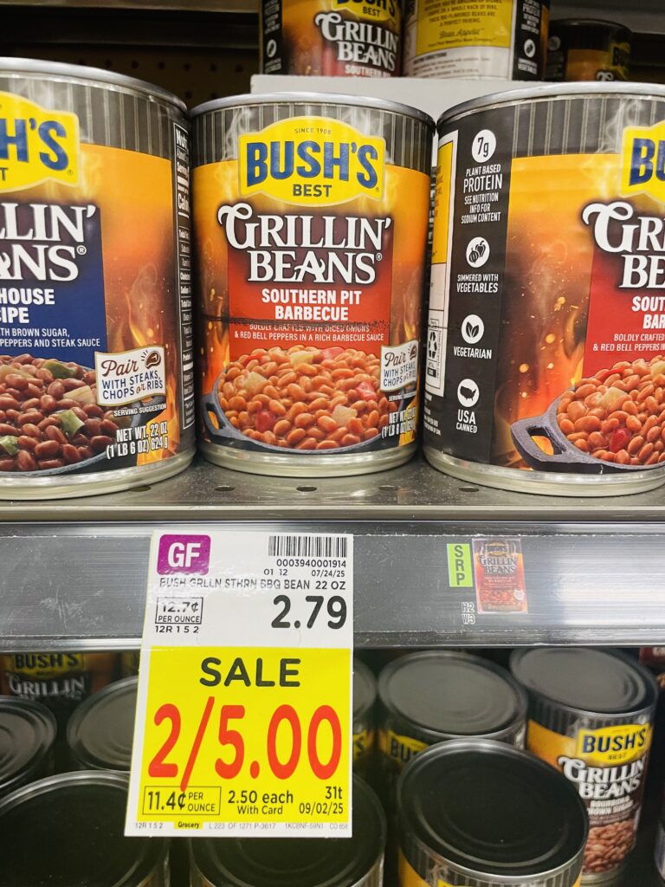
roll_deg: -1.6
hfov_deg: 53.1
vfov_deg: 67.3
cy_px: 444
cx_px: 332
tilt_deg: -12.7
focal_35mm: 26
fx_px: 666
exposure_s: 1/60
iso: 125
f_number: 1.6
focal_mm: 4.2
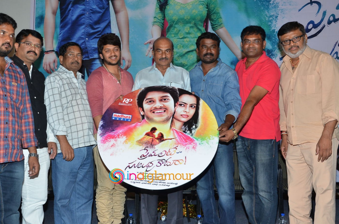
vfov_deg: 34.9
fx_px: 357
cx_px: 151
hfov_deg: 50.7
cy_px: 108
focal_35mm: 38
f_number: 5.6
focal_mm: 22
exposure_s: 1/125
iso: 500
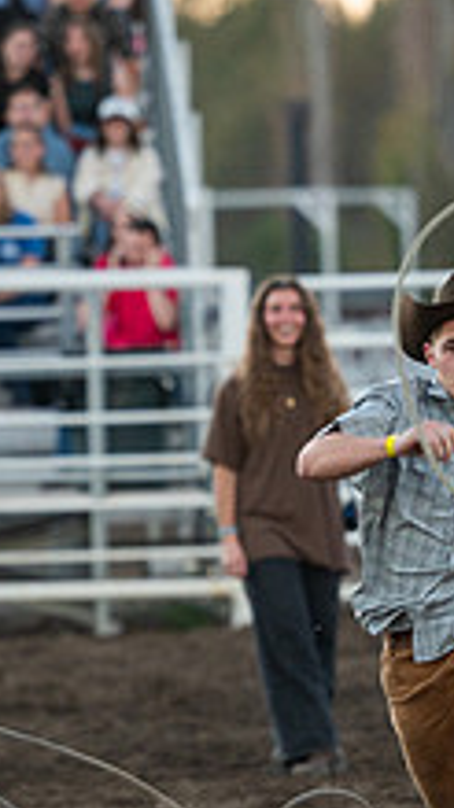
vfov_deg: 3.8
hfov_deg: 2.1
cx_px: 380
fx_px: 12213
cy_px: 645
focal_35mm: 570
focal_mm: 175
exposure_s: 1/400
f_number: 3.2
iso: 640
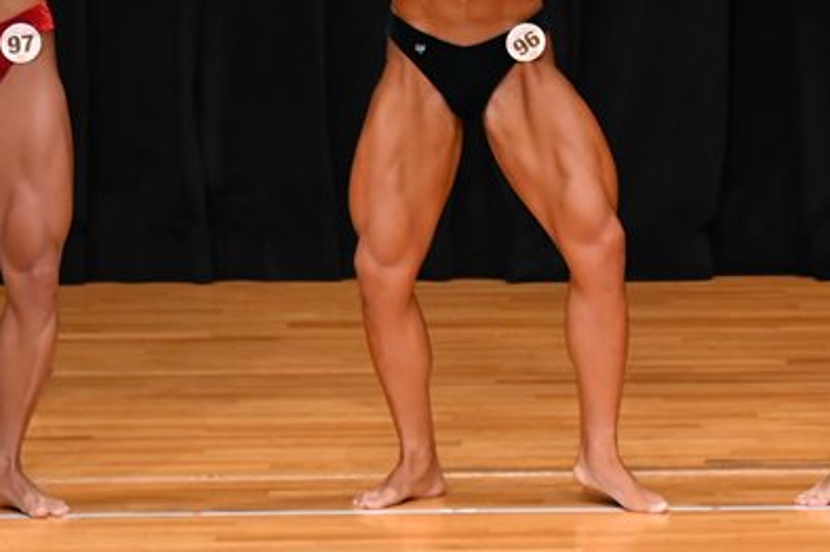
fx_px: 12232
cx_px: 715
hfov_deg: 3.9
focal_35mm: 531
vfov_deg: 2.6
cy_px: 55
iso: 3200
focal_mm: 180
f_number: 5.6
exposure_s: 1/400
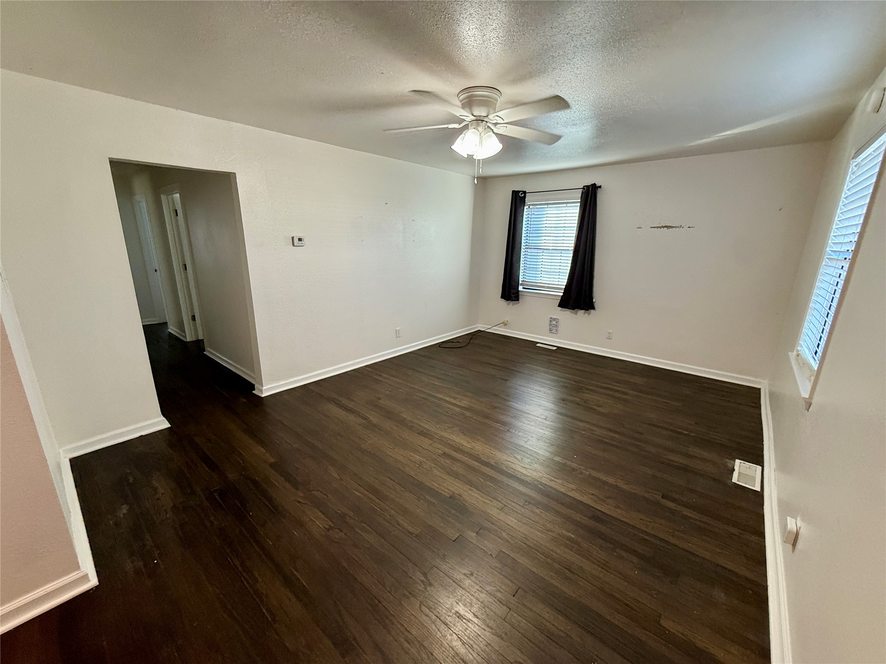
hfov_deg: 102.1
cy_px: 332
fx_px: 358
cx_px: 443
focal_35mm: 14
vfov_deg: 85.7
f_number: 2.2
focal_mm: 2.22
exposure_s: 1/120
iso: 320
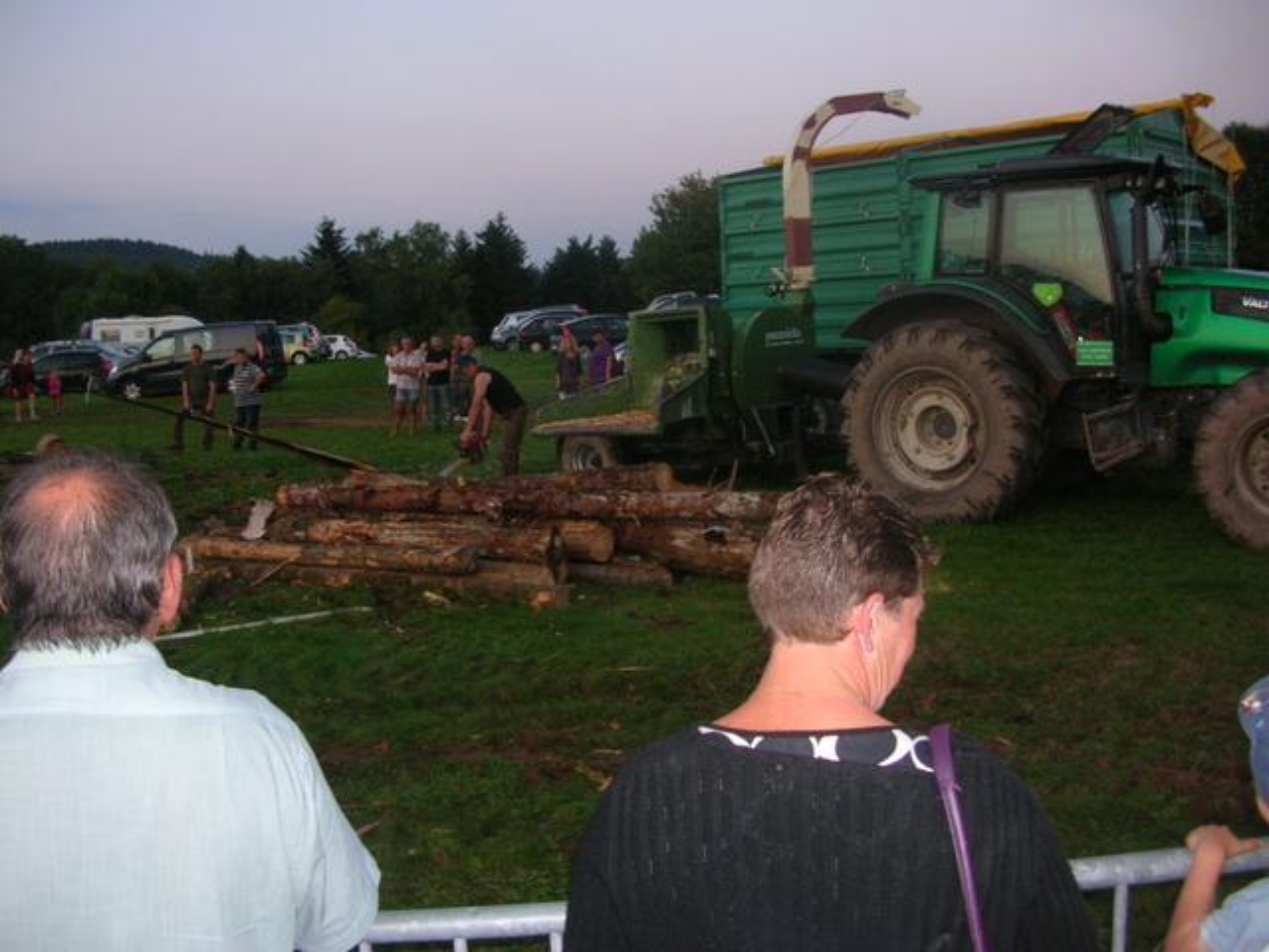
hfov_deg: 52.6
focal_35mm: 35
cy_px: 476
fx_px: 1283
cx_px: 634
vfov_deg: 40.7
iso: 104
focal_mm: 5.8
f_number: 2.8
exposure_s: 1/60.1
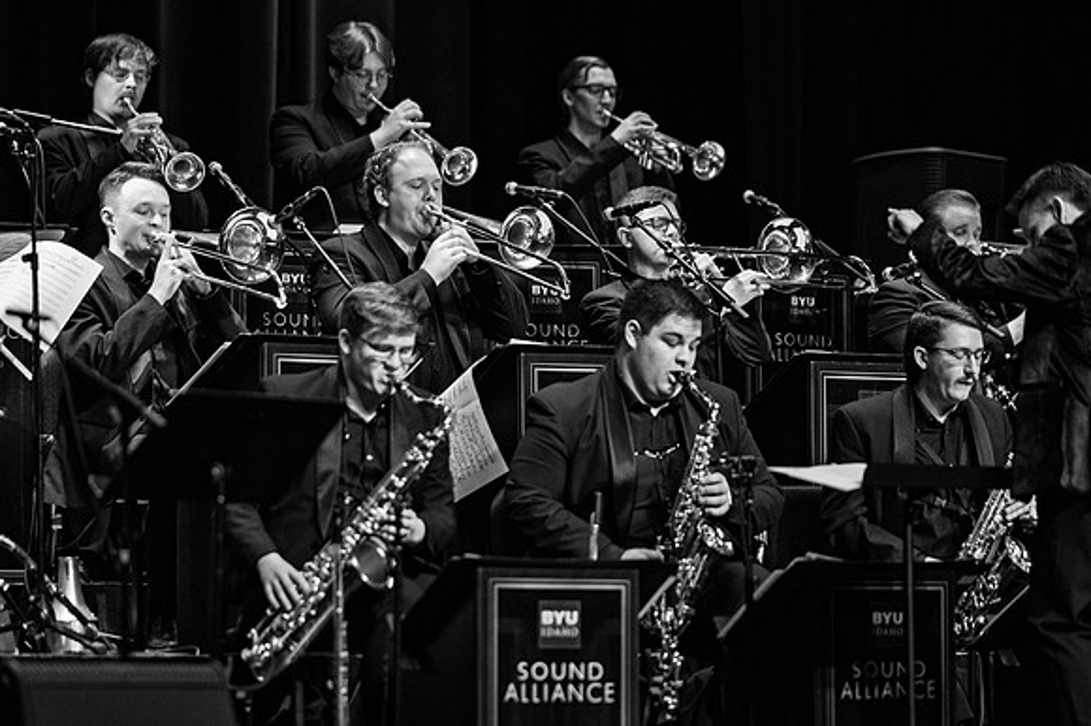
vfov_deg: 6.7
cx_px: 546
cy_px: 363
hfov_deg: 10.0
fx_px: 6214
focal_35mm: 205
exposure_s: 1/320
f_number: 2.8
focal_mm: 200
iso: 4000
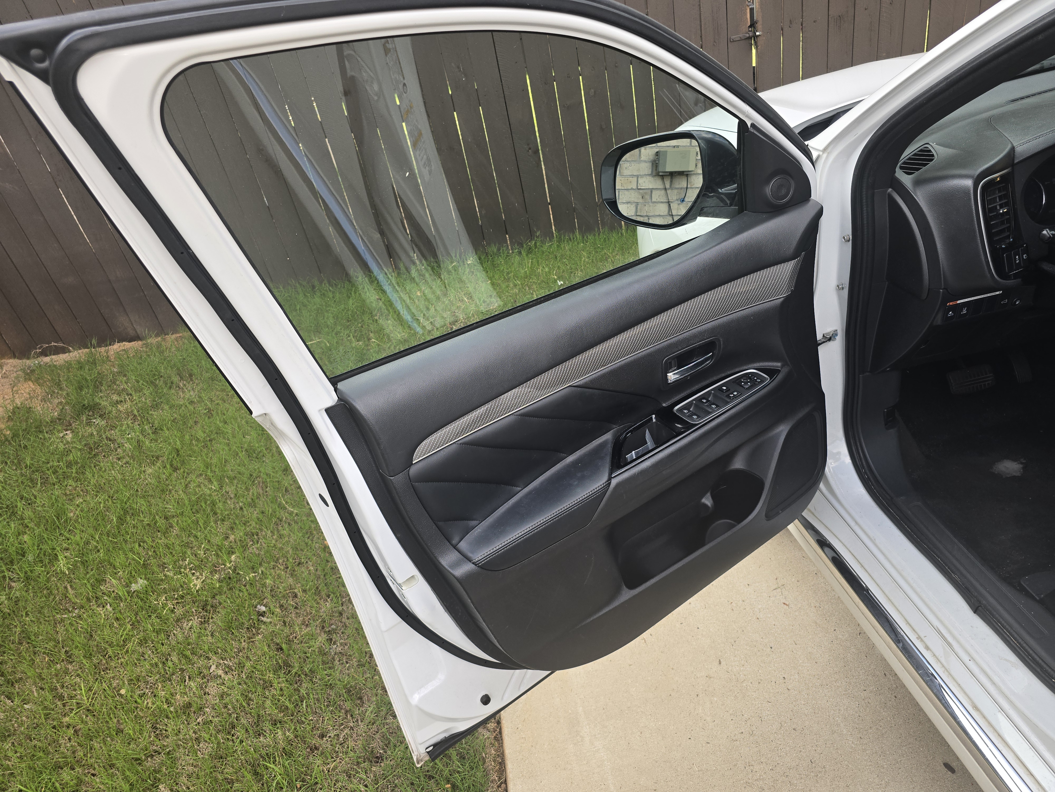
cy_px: 396
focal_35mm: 23
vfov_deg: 58.9
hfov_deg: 73.9
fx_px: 701
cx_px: 528
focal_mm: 6.3
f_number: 1.7
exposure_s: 1/120
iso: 25
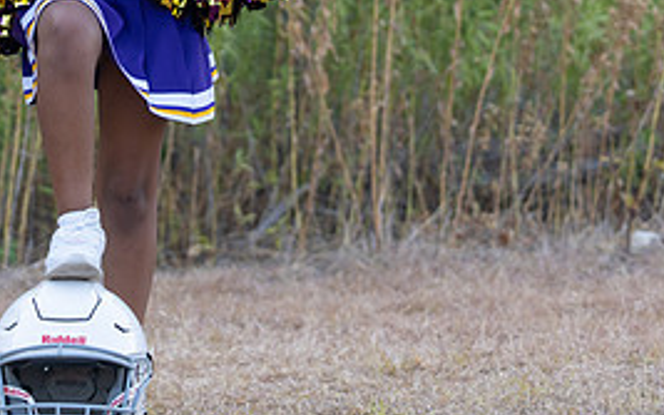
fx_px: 3023
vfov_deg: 7.8
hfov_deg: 12.5
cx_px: 120
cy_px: 25
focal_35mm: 167
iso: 320
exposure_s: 1/320
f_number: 2.8
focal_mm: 70
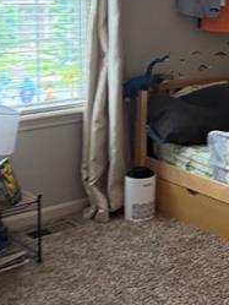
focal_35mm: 74
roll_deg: -3.6
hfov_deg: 17.8
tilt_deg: -11.0
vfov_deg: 26.0
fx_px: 652
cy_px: 80
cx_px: 347
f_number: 1.78
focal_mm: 6.76
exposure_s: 1/60
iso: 640
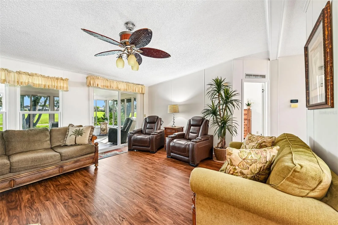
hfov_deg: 104.3
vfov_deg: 81.2
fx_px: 131
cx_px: 169
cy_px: 112
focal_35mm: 14
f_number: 8
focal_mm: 14
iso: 400
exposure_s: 1/6
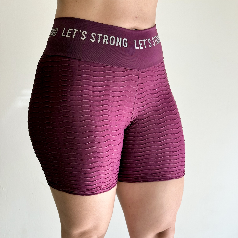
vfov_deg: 30.0
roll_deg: -0.2
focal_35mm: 57
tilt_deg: -10.1
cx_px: 120
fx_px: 443
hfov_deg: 30.0
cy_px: 135
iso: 64
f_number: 1.78
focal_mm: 6.76
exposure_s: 1/390
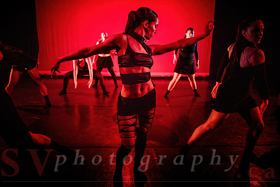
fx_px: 200
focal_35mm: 26
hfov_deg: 69.9
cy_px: 88
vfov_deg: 50.0
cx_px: 131
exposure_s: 1/300
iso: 5000
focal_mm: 24
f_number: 2.8
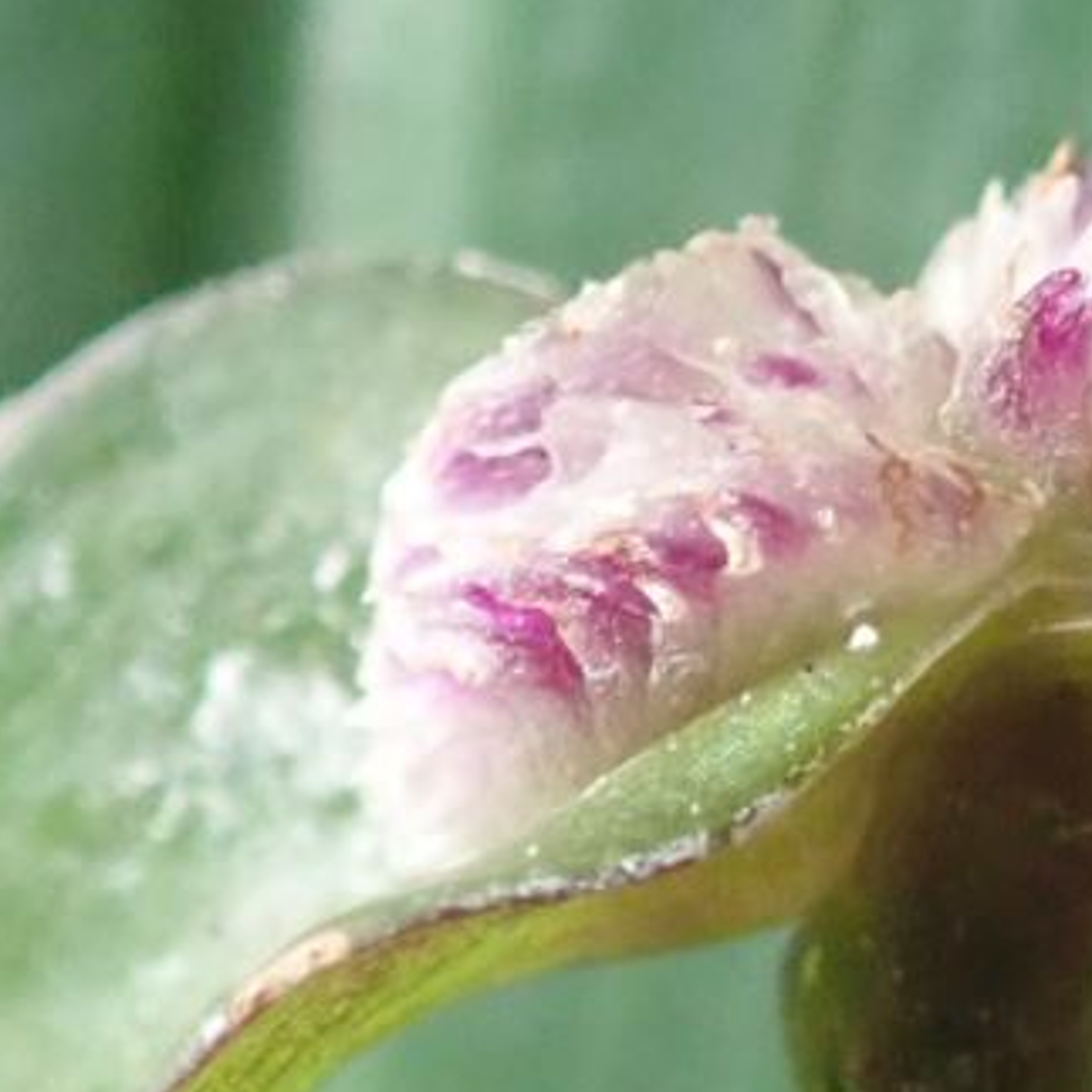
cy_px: 477
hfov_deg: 10.6
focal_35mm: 164
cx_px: 974
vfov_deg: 10.7
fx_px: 5853
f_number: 2.3
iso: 640
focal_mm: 5.5
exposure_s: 1/125
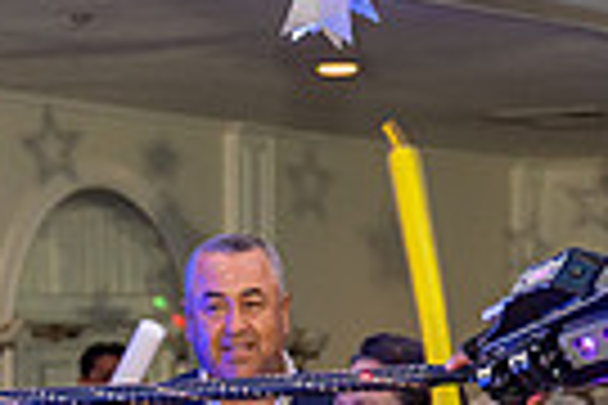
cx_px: 50
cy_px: 650
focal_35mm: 185
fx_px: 3124
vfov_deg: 7.3
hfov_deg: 11.0
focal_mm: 43
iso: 1250
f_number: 2.8
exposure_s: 1/200
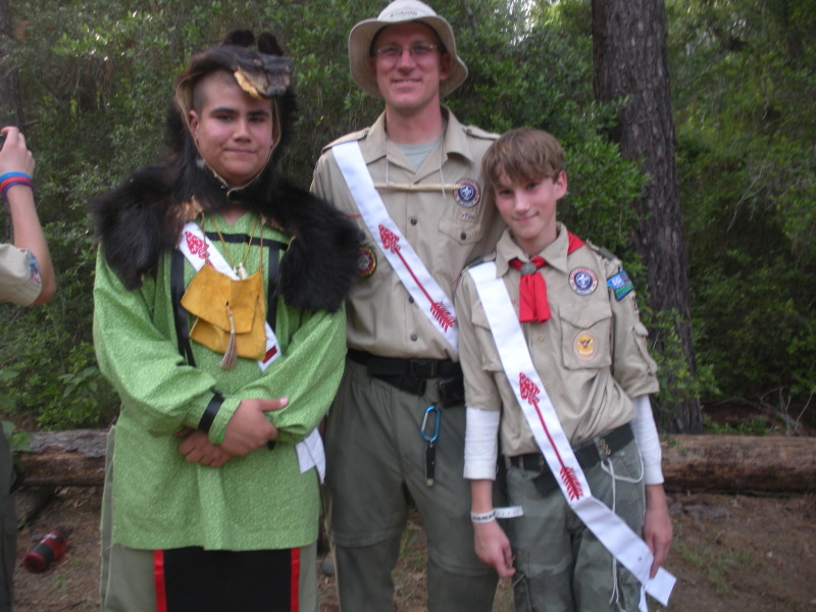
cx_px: 408
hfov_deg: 51.4
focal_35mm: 36
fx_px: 849
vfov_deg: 39.7
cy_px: 306
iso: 72
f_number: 3.5
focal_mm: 6.3
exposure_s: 1/62.6
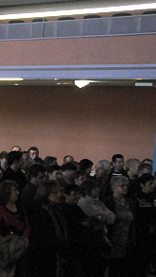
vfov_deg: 20.9
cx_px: -157
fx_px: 744
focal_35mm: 101
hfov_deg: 10.9
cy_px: 214
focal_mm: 27
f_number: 4
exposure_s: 1/400
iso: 3200
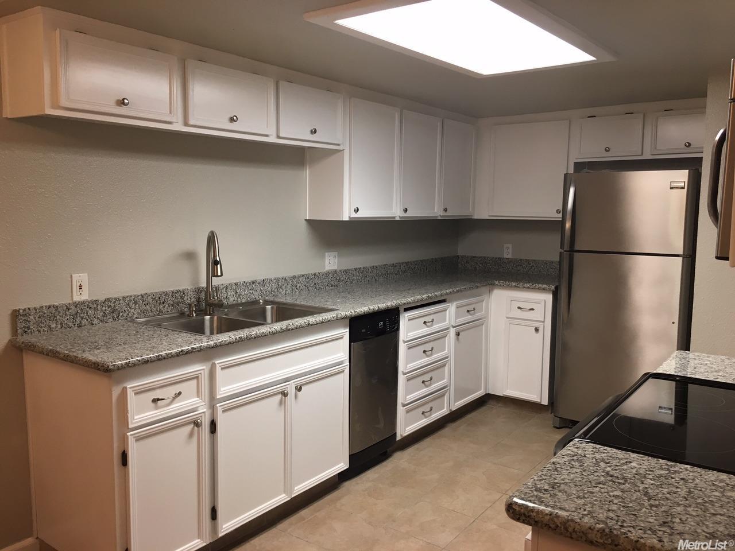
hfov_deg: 61.7
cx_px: 368
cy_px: 276
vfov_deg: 48.2
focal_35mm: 29
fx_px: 616
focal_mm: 4.15
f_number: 2.2
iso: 50
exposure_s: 1/30
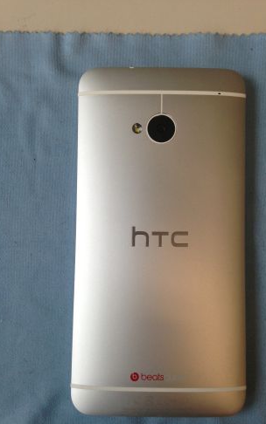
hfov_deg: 35.2
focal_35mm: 36
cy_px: 216
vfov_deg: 54.0
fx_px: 417
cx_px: 160
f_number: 2.4
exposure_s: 1/120
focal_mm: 4.13
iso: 64
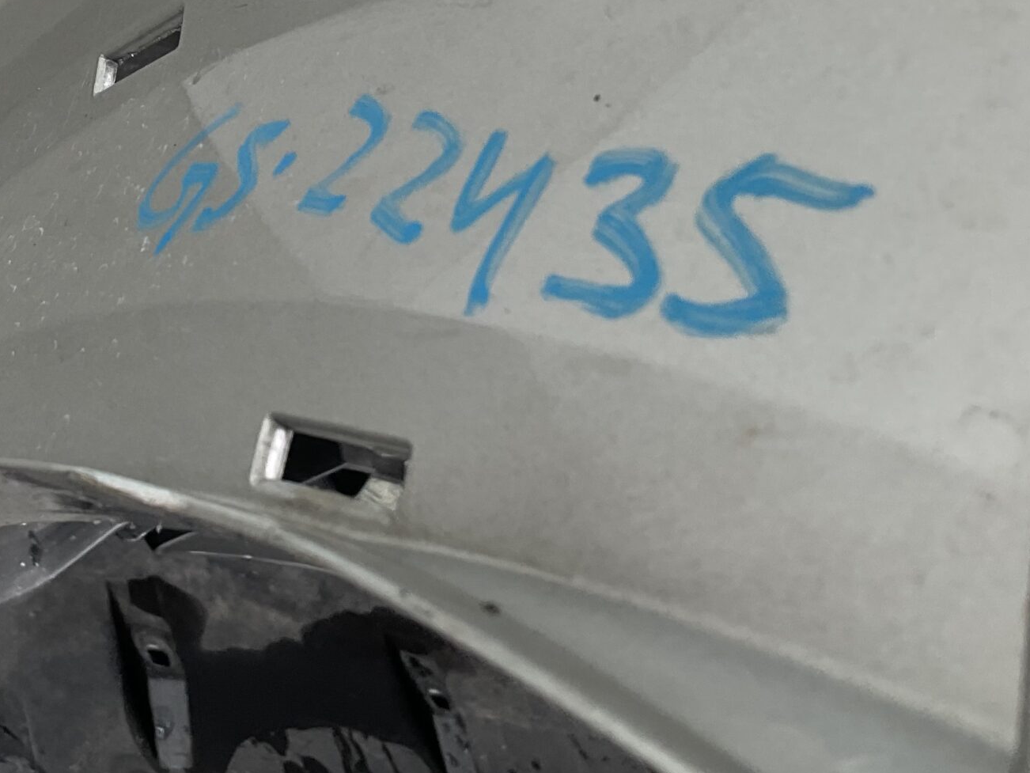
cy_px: 131
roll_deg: -39.6
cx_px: 248
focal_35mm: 57
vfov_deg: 25.1
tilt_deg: -21.2
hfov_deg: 33.1
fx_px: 1696
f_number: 1.8
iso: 16
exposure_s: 1/109
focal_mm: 3
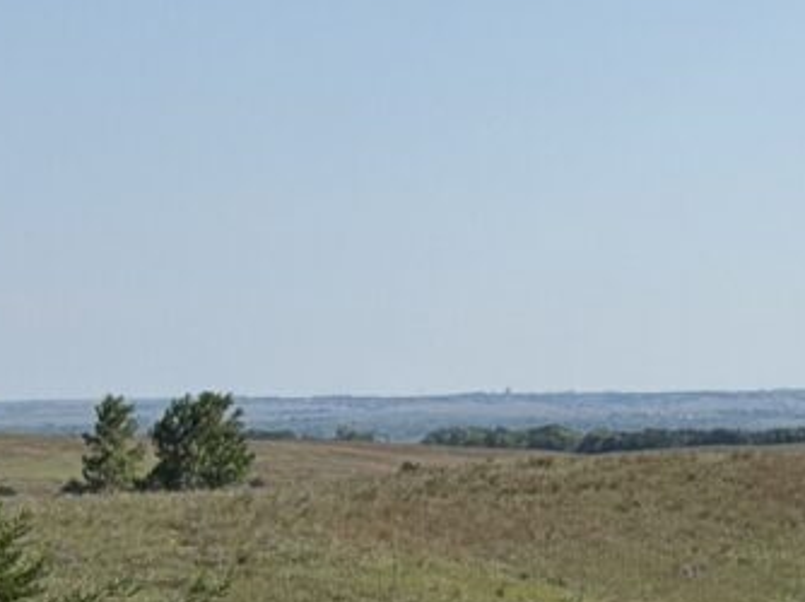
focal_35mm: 230
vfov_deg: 6.4
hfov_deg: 8.2
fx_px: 5345
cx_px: 1624
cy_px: 443
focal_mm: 6.76
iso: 64
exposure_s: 1/7143
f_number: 1.78
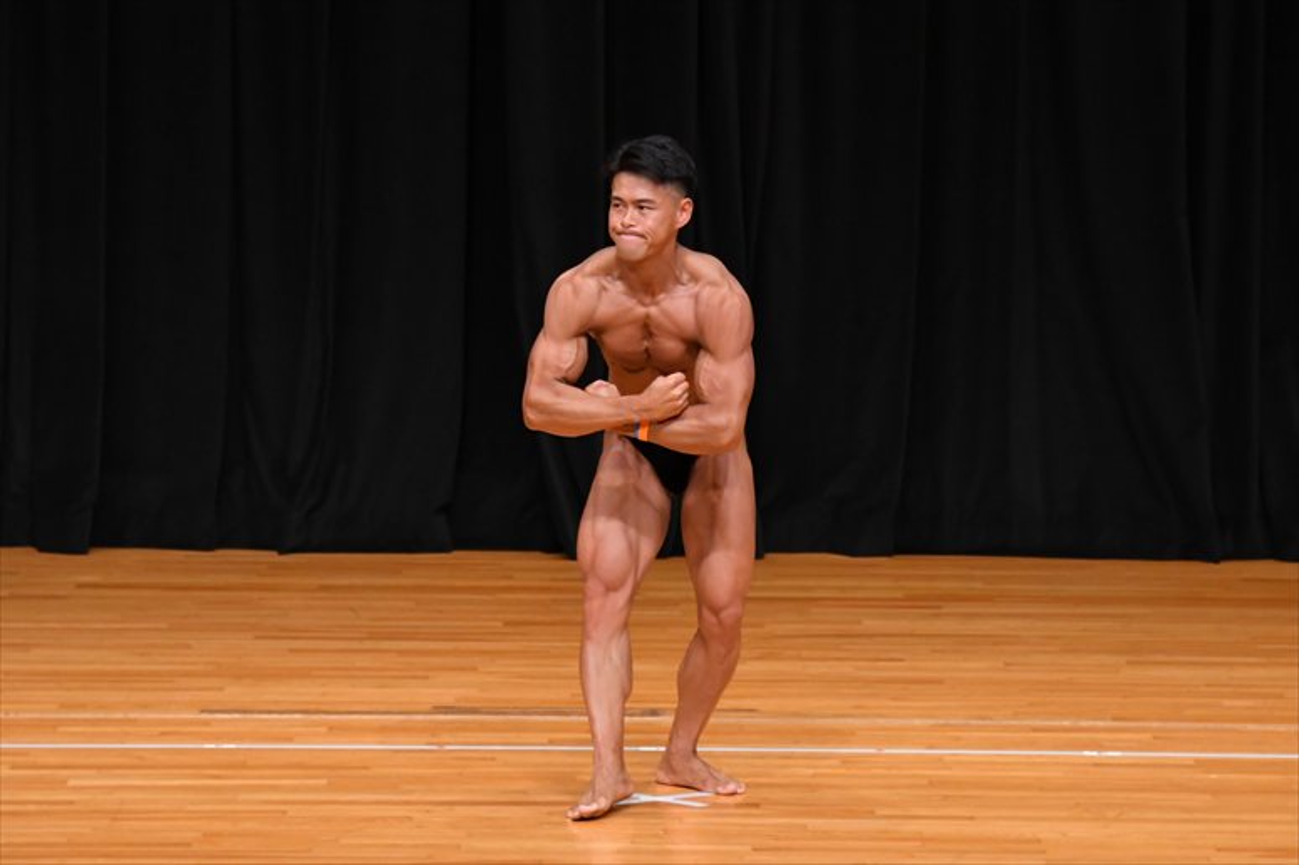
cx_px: 650
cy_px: 432
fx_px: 10279
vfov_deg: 4.8
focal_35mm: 285
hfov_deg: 7.2
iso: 3200
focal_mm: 190
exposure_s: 1/400
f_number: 5.6
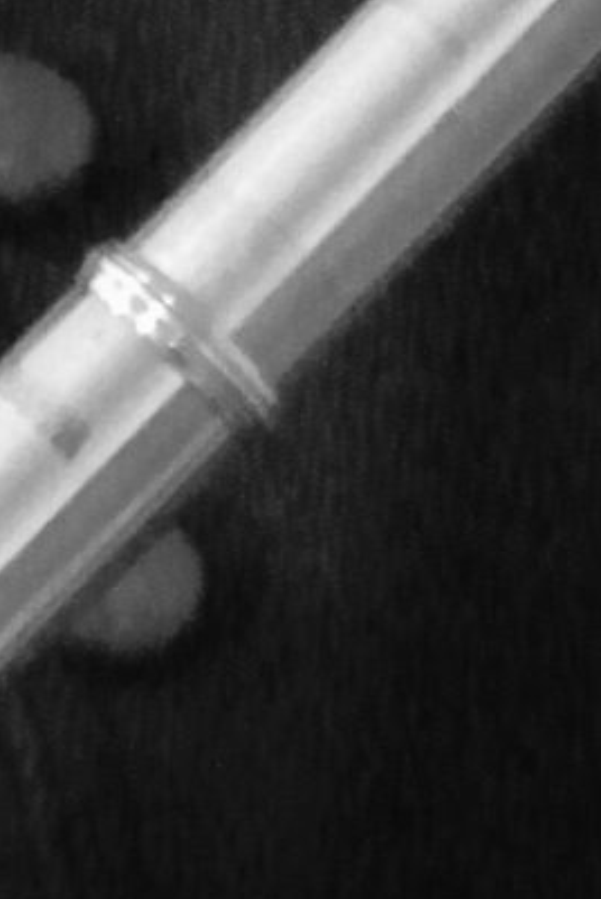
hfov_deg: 1.9
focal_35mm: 735
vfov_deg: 2.8
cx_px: -4
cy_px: -1529
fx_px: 18373
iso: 6400
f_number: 4
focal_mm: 42.7
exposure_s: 1/160
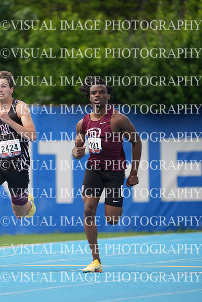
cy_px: 151
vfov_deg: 3.4
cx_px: 101
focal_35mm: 600
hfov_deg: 2.3
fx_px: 5047
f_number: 6.3
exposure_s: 1/800
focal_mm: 600
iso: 500
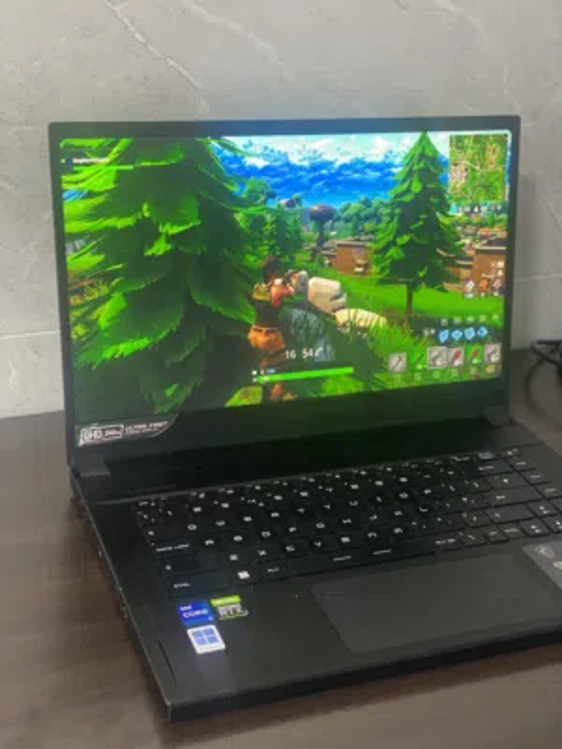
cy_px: 374
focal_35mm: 52
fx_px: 1126
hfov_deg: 28.0
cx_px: 281
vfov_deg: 36.8
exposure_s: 1/33
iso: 250
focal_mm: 6
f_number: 2
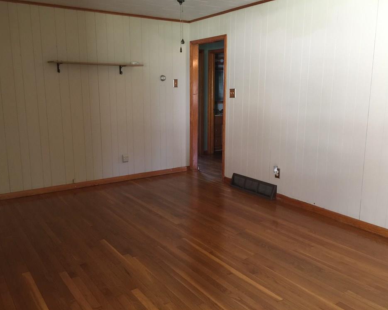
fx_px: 356
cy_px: 153
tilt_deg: -9.2
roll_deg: +0.0
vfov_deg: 47.1
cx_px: 186
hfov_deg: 57.2
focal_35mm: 31
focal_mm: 4.15
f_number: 2.2
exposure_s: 1/15
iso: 80
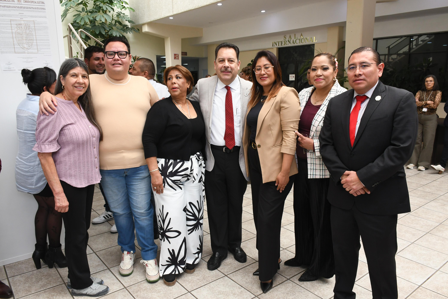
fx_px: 336
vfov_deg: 47.9
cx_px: 224
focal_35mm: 27
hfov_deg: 67.4
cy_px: 150
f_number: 9
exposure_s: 1/100
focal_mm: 18
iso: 1000
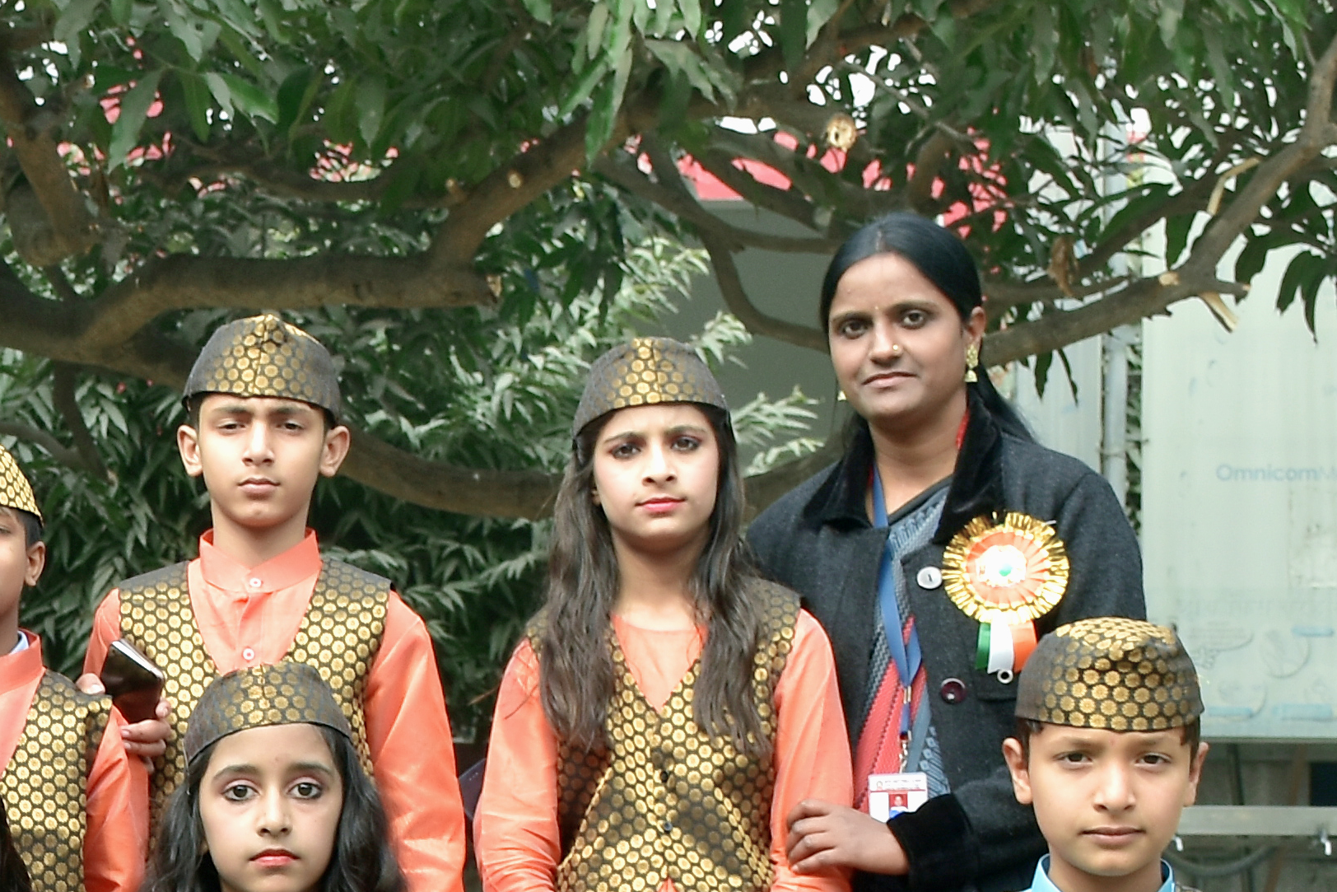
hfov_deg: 14.8
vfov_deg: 10.2
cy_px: 1020
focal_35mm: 133
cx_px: -379
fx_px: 4940
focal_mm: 24
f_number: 6.3
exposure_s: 1/160
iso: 160
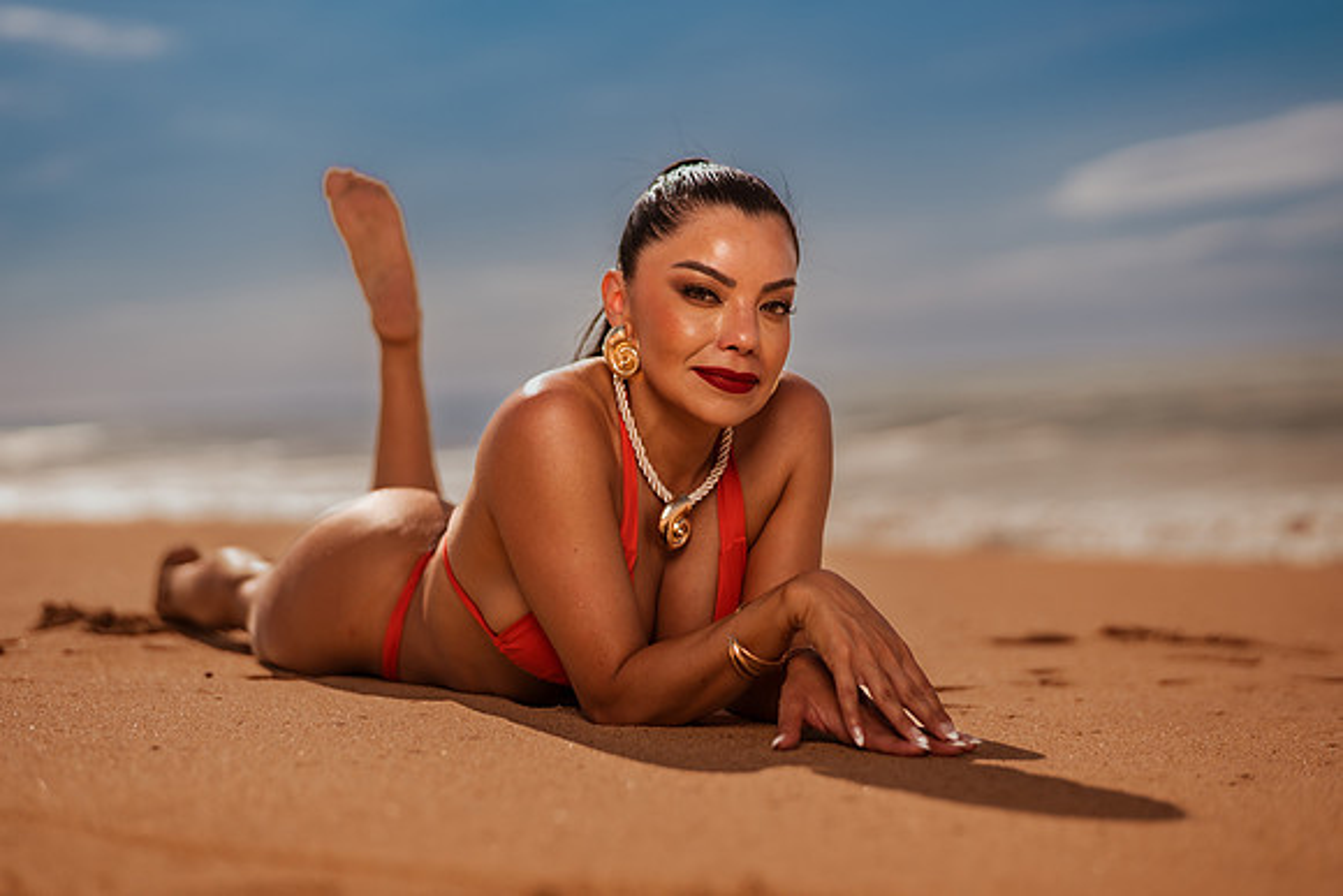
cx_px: 672
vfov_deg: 23.4
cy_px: 448
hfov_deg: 34.5
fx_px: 2164
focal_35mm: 58
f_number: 2
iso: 50
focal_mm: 58
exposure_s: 1/8000
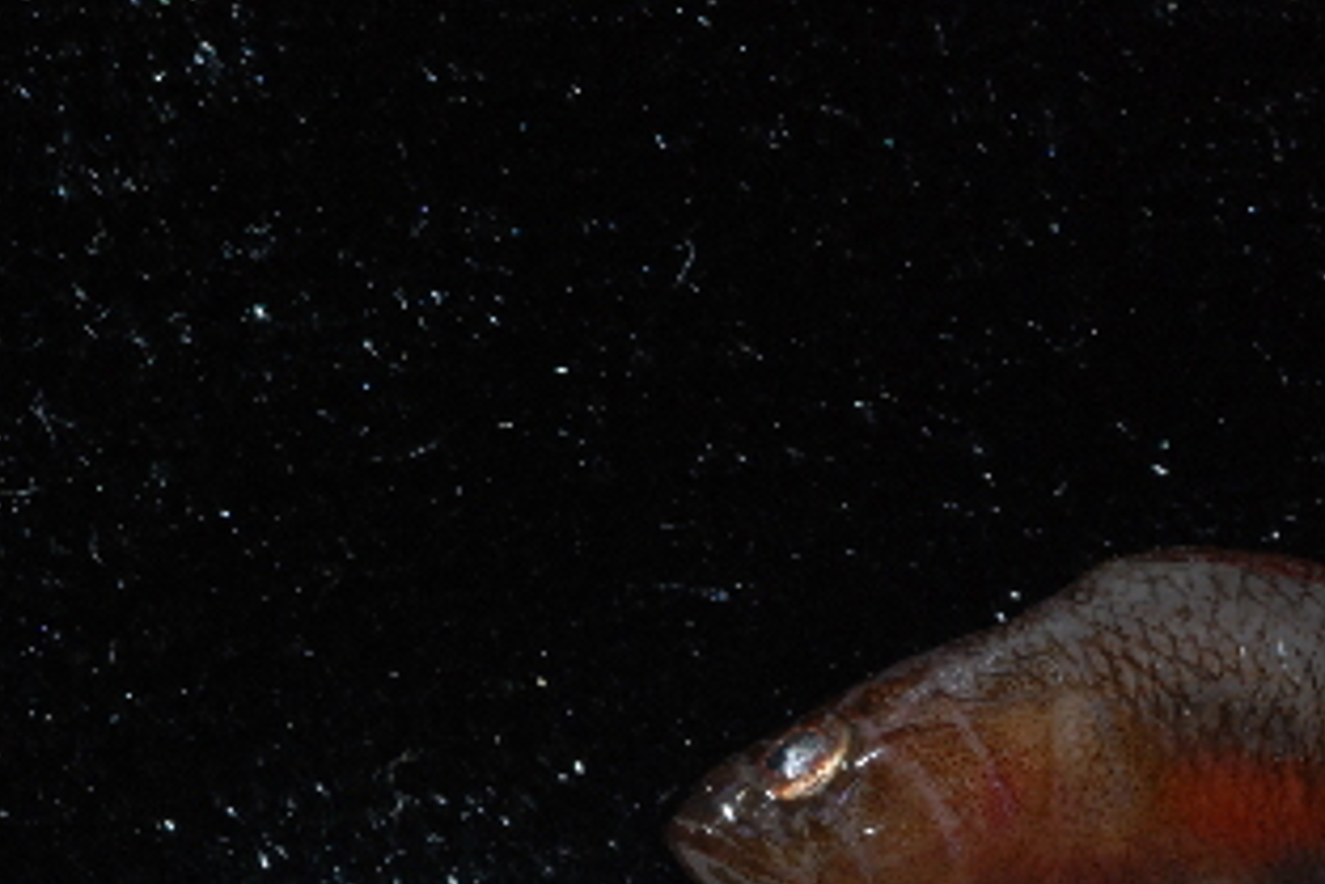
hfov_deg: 11.1
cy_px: 774
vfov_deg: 7.5
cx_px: 1247
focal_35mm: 184
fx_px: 6775
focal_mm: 60
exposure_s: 1/60
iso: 800
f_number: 25
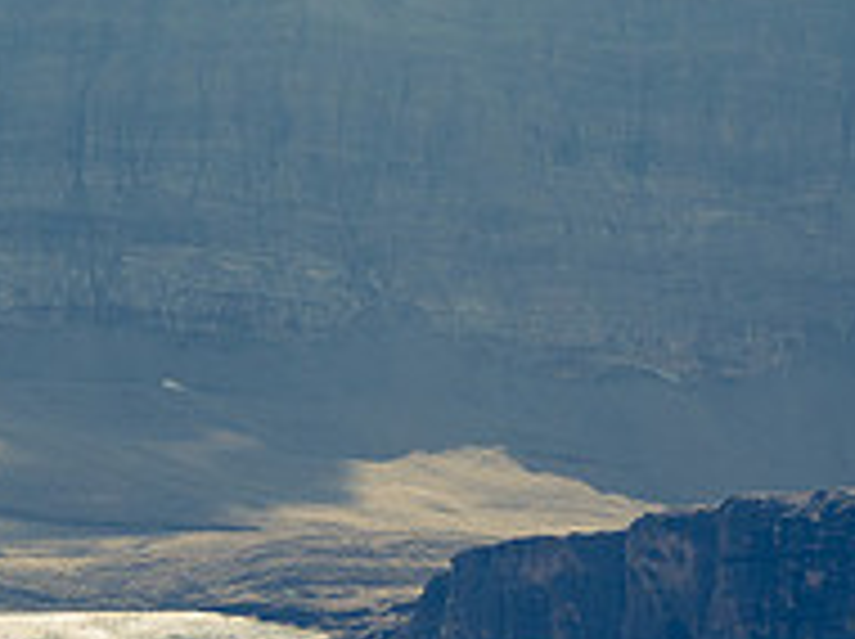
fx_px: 3922
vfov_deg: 9.3
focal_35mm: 159
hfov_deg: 12.2
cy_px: 97
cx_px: -158
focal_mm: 26
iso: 200
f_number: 8
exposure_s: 1/320
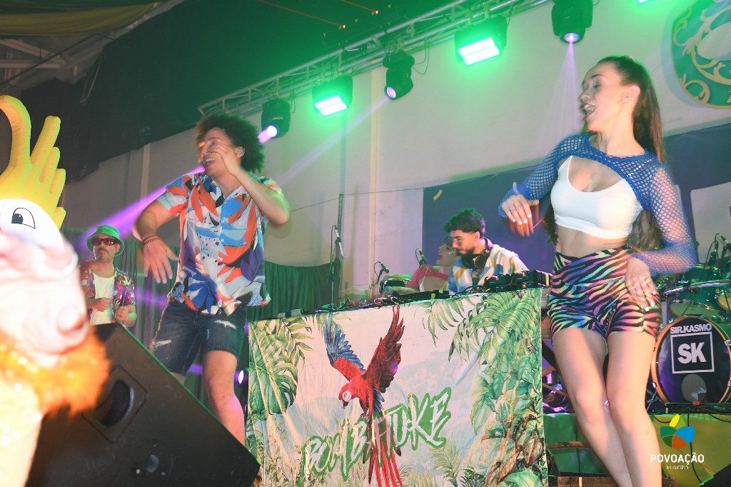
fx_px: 913
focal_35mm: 45
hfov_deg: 43.6
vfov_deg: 29.8
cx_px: 366
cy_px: 244
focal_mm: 30
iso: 1000
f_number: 4.2
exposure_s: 1/40
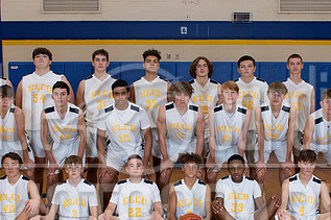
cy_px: 160
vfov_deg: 22.4
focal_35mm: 60
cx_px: 189
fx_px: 551
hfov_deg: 33.4
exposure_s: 1/200
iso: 1250
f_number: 6.3
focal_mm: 24
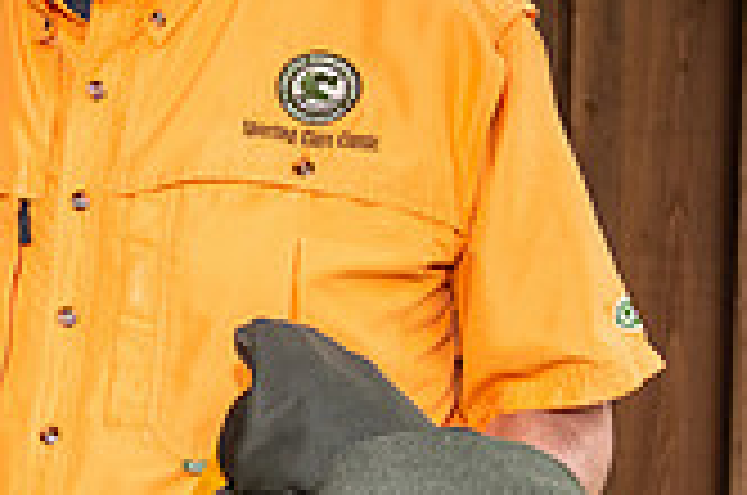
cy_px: 279
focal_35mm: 98
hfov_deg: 19.9
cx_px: -76
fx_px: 2030
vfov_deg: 13.9
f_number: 5.6
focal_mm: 28
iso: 400
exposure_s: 1/60
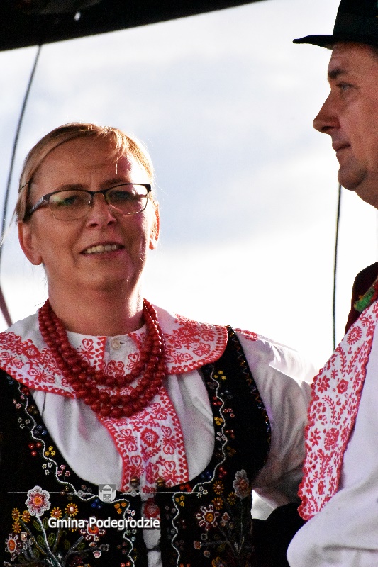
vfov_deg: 7.8
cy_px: 284
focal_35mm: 262
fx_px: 4136
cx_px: 189
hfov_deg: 5.2
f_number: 16
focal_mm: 175
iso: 25600
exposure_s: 1/4000
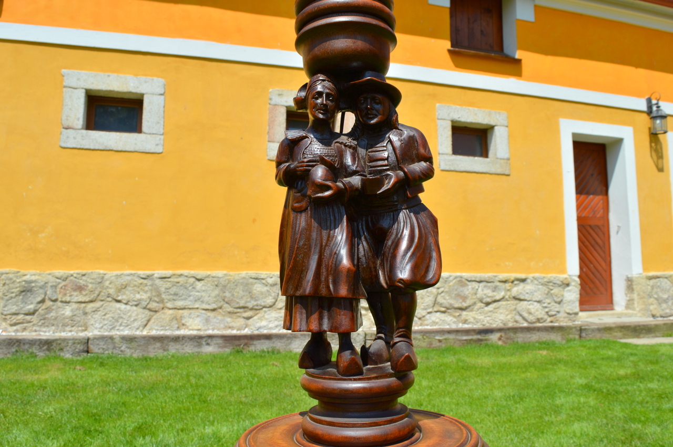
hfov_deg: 67.4
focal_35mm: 27
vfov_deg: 47.8
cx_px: 336
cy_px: 224
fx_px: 504
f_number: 9
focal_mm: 18
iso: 100
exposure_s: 1/320
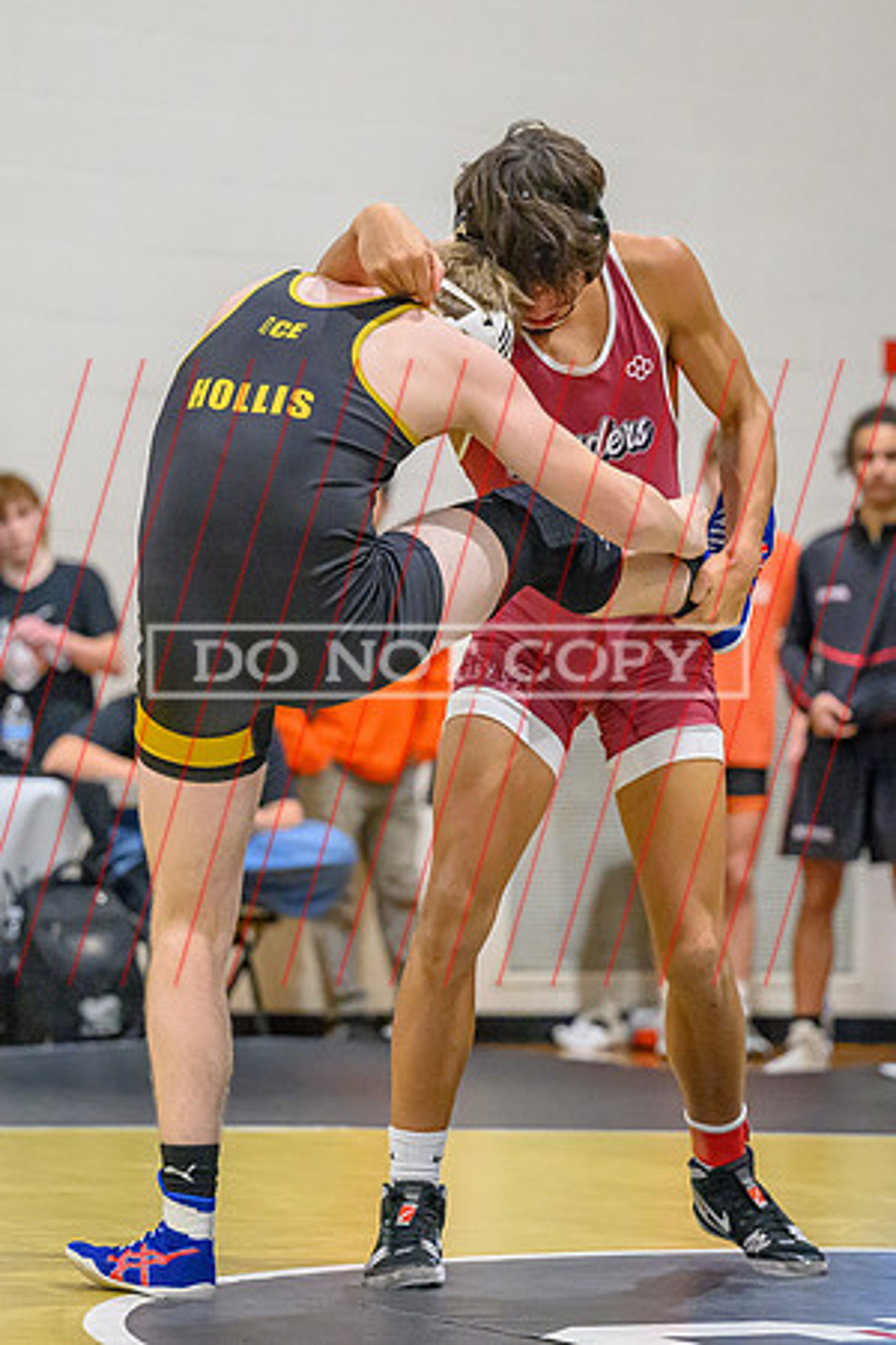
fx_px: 5784
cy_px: 672
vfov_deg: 13.3
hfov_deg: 8.9
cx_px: 448
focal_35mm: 155
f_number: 2.8
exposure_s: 1/800
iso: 10000
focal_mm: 101
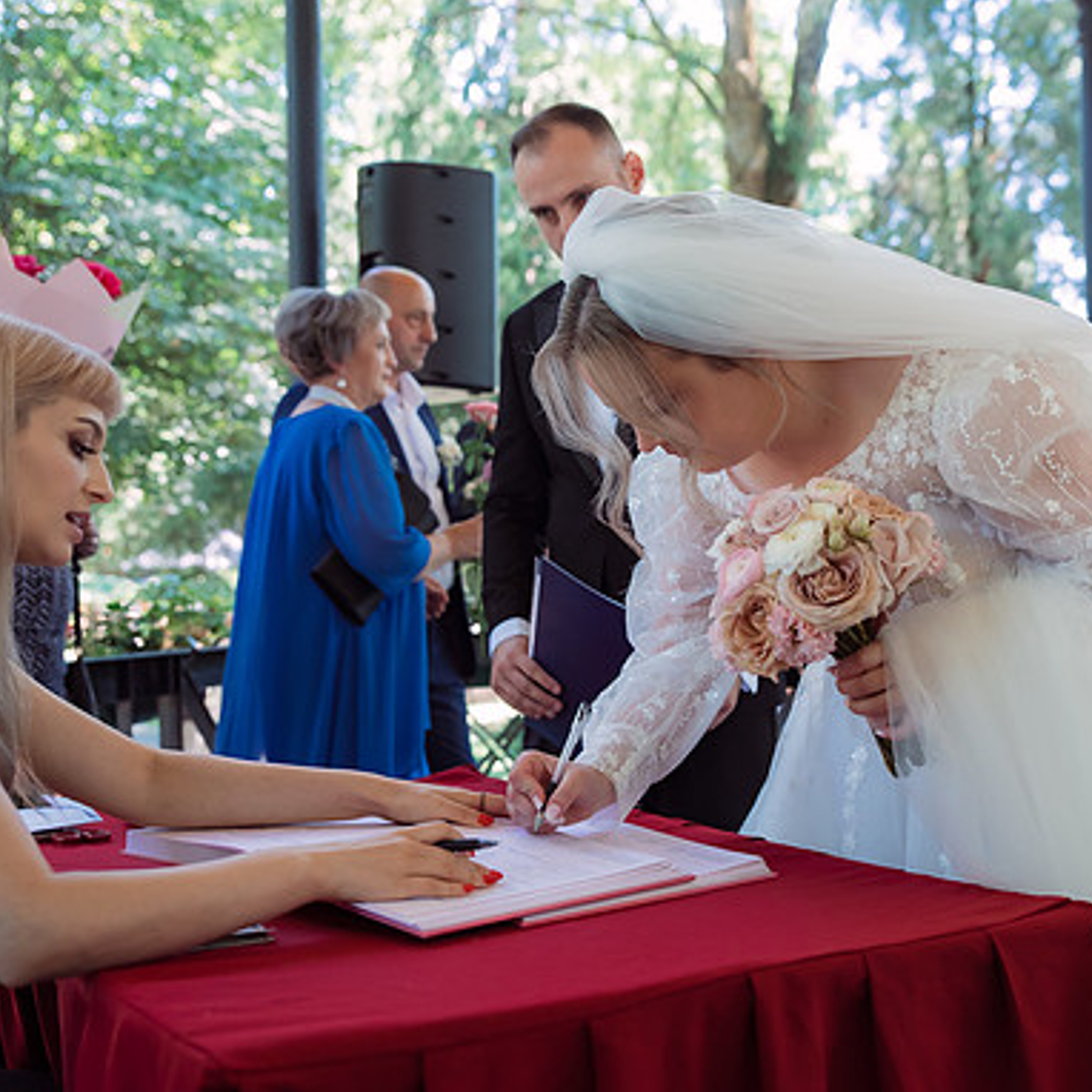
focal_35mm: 49
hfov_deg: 34.6
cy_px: 547
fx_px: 1749
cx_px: 655
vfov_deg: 34.7
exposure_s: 1/200
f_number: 3.2
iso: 640
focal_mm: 38
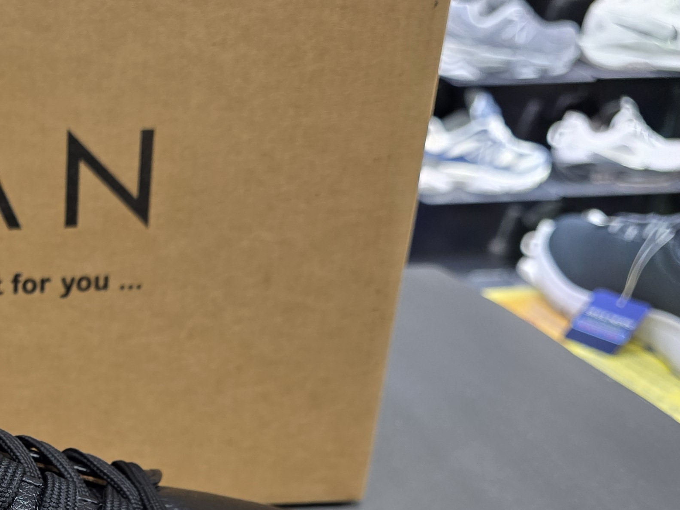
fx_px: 1140
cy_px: 534
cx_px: -102
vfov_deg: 23.9
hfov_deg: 29.3
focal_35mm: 58
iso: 200
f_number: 1.7
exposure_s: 1/100
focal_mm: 6.3
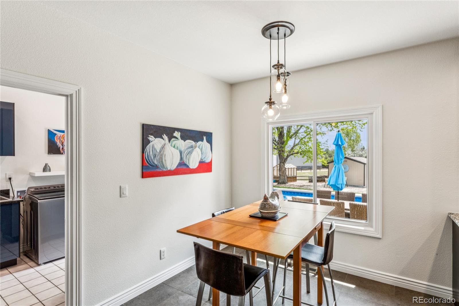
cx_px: 230
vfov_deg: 68.0
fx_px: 227
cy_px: 153
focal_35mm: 18
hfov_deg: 90.7
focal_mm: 17.8
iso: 100
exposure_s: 1/2.5
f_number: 22
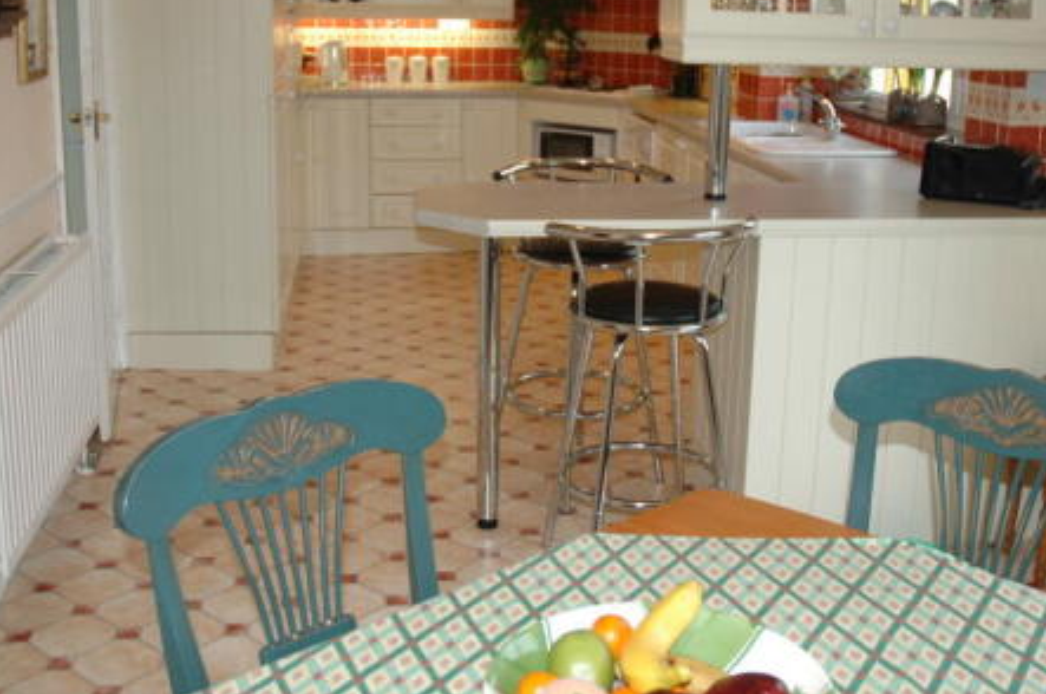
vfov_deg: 33.2
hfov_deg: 48.5
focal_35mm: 40
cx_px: 501
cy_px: 288
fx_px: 1161
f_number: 3.5
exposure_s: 1/50
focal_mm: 18
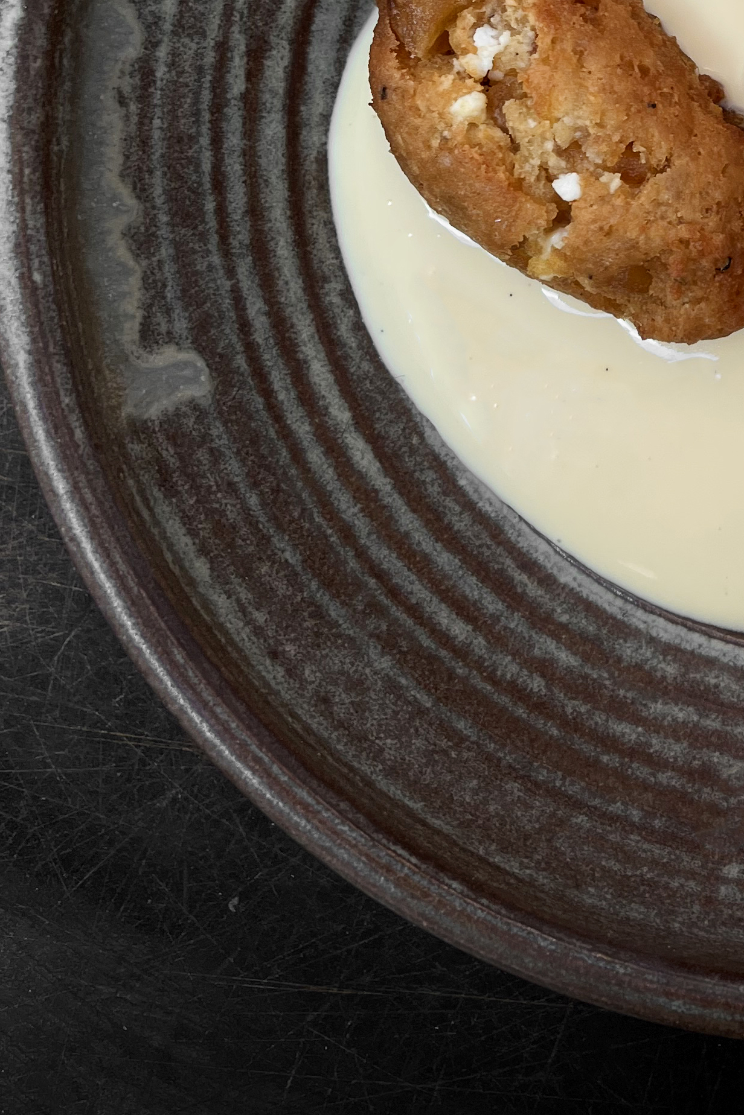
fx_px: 1829
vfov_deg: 32.5
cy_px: 152
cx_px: 873
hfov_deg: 21.5
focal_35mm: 59
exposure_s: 1/122
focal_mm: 5.1
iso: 40
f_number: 1.6
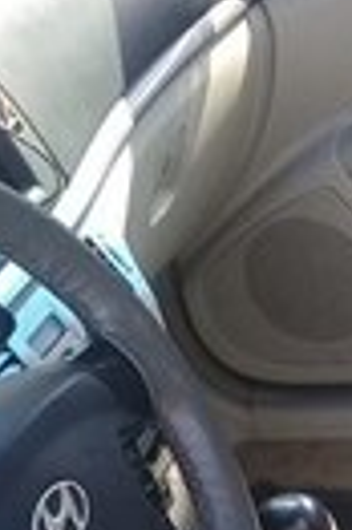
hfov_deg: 11.1
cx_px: 376
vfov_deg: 15.9
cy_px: 712
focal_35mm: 122
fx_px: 1794
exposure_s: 1/108
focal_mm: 3.3
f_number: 2.2
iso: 50
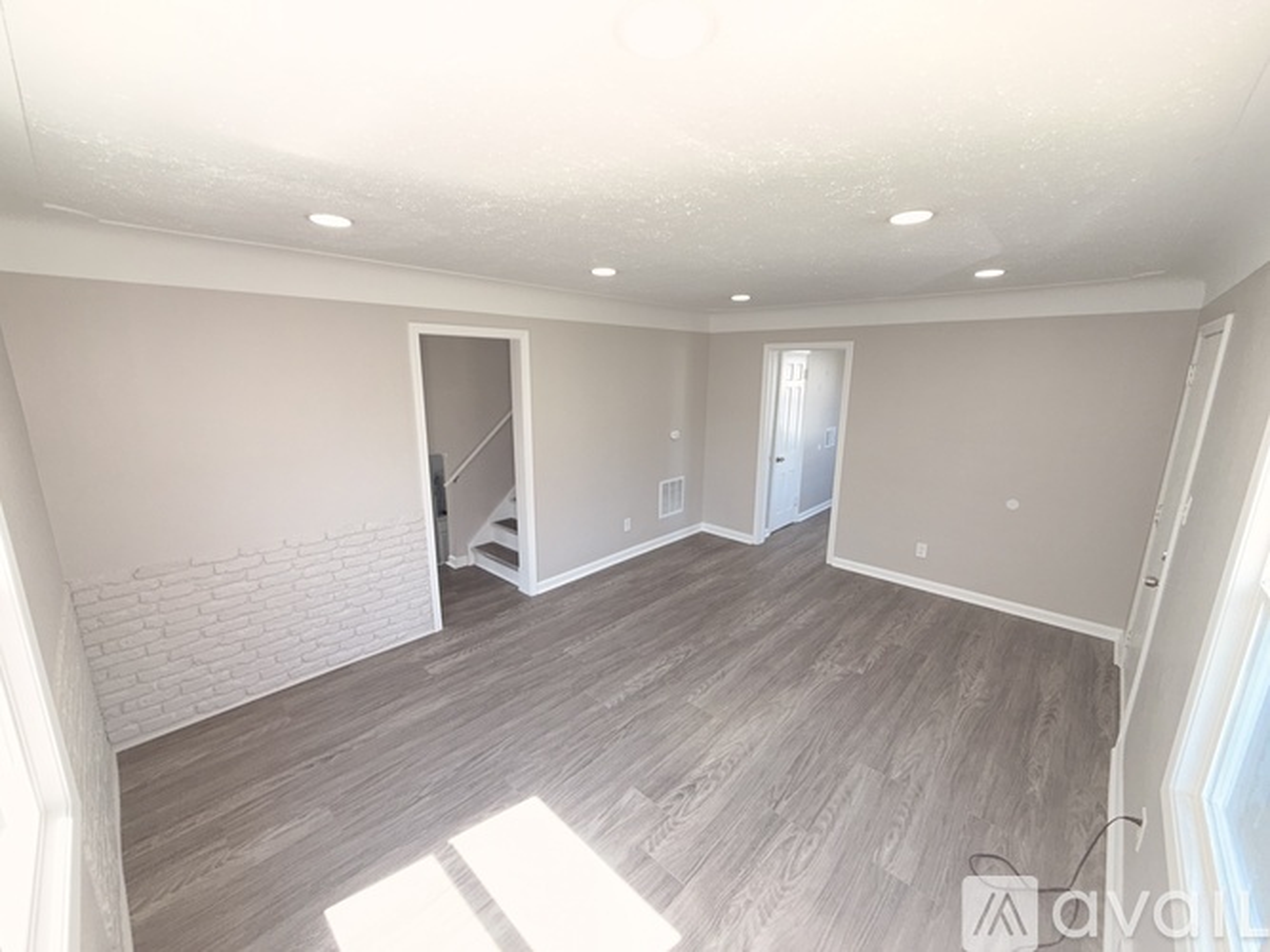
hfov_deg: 102.1
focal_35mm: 14
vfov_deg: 85.7
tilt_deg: -13.0
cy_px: 476
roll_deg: -0.9
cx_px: 635
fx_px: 514
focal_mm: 2.22
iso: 80
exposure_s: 1/122
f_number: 2.2
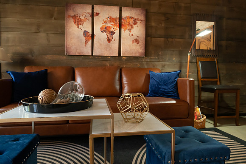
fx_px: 178
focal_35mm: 26
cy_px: 82
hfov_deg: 69.4
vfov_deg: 49.5
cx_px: 123
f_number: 5
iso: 6400
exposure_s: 1/80
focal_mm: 26
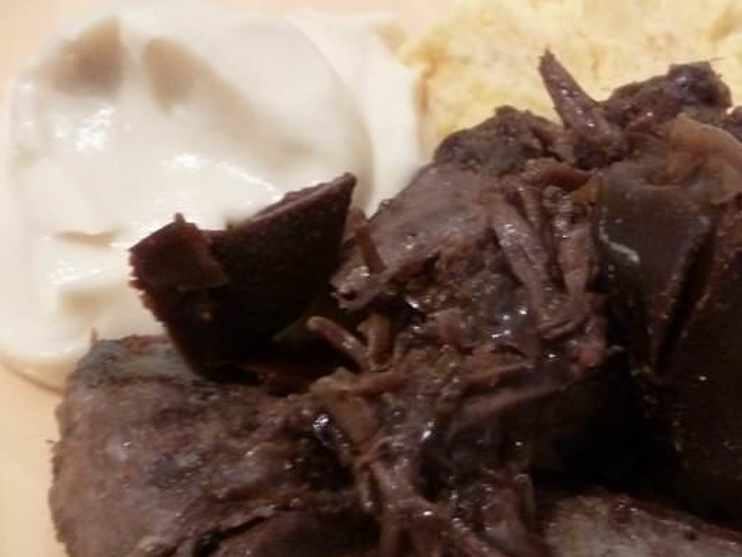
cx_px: 540
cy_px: 304
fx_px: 1051
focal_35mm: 49
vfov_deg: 29.7
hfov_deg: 38.1
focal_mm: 4.1
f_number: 3.3
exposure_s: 1/6
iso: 400
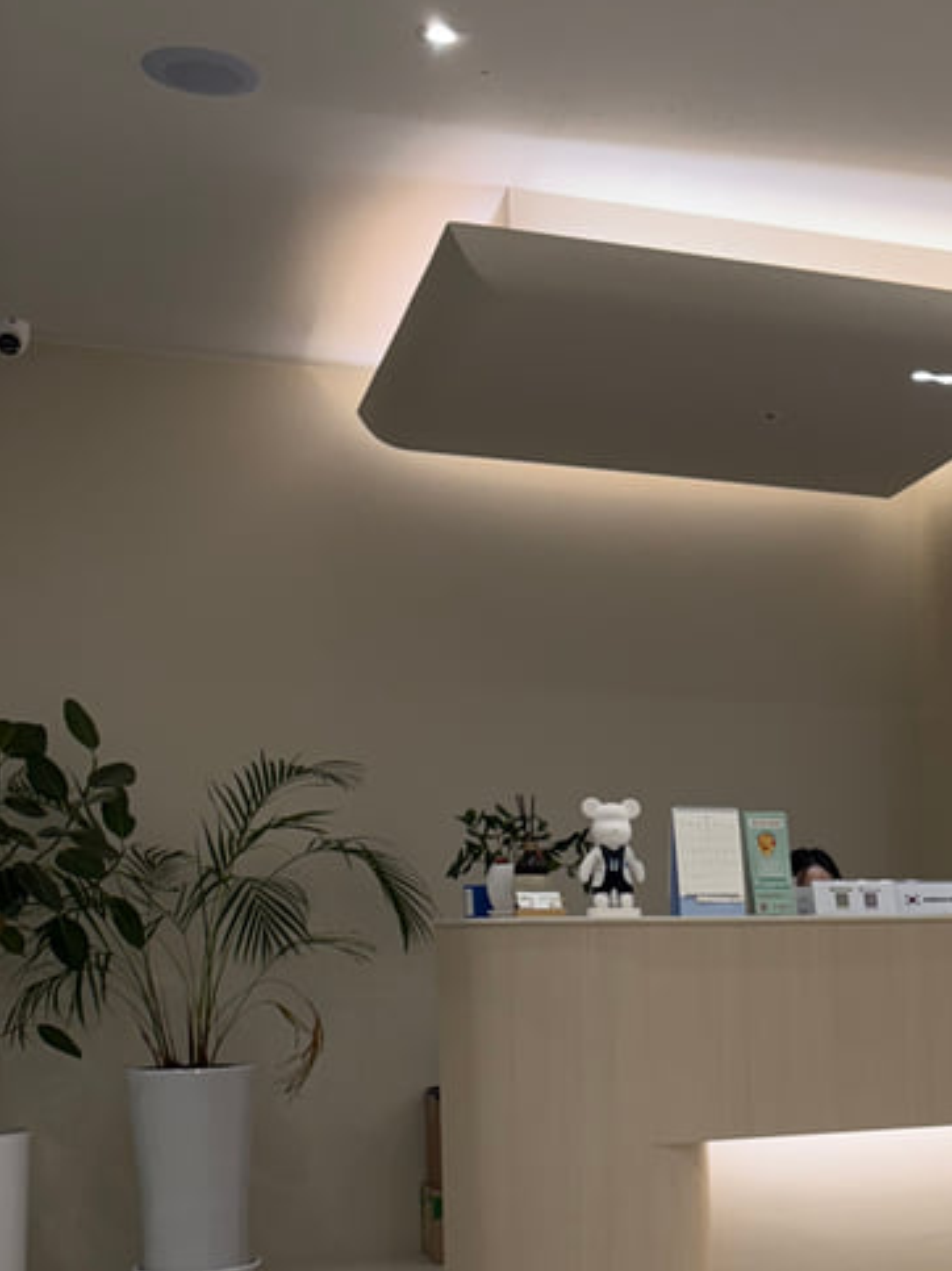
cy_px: 1033
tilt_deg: -1.3
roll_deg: -0.1
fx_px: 1944
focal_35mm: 53
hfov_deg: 25.5
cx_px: 1049
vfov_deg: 34.9
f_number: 1.78
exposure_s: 1/120
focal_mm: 6.76
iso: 100
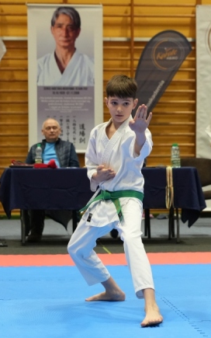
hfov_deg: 10.9
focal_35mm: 120
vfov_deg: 17.4
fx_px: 1104
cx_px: 126
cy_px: 198
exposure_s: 1/250
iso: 4000
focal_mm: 64
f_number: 4.5
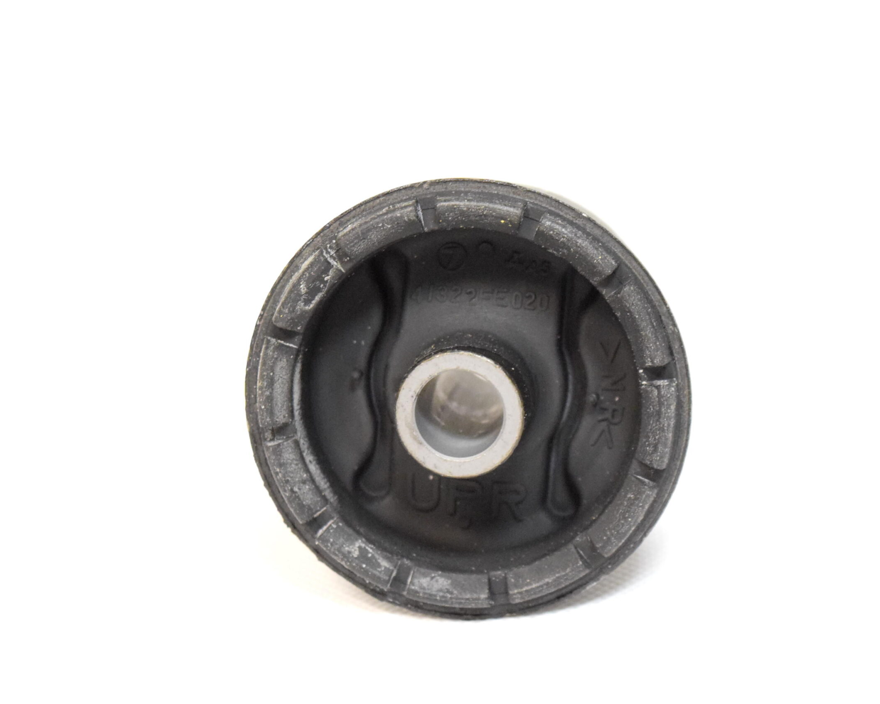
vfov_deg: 16.4
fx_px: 2437
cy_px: 352
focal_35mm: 94
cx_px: 462
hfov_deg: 20.5
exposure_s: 1/60
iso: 4000
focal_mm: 55
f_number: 5.6
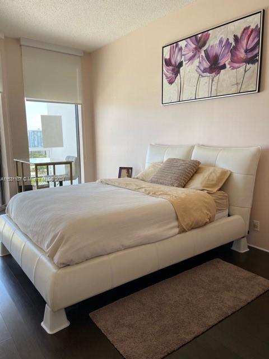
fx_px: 269
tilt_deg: -8.7
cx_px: 134
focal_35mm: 26
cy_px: 180
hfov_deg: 53.1
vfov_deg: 67.3
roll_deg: -0.2
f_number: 1.6
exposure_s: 1/223
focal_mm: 5.1
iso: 32
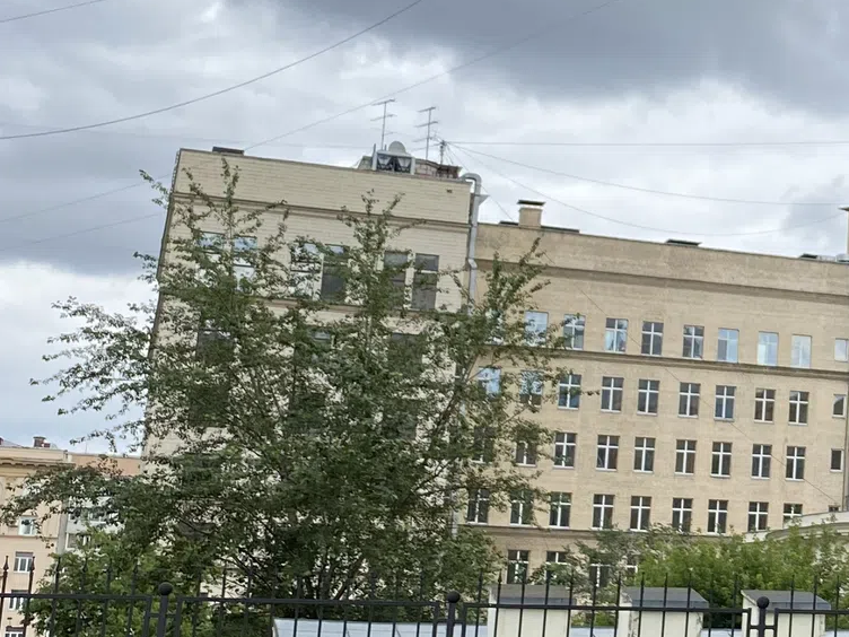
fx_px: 2036
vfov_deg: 17.8
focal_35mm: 83
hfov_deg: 21.4
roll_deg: -0.4
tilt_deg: +12.1
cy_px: 287
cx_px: 1097
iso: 32
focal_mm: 4.25
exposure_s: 1/456
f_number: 1.8
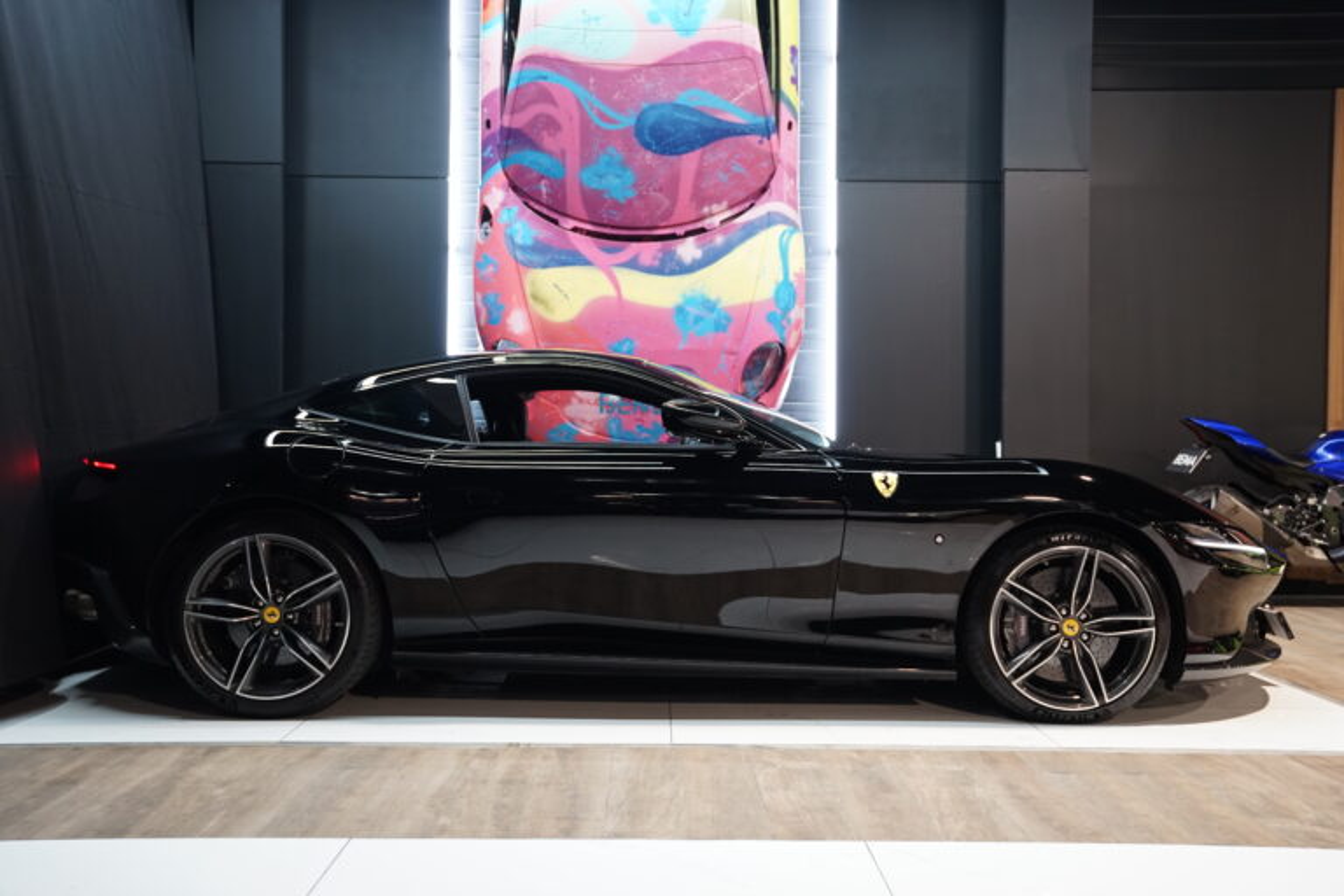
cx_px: 672
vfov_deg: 39.3
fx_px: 1254
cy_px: 448
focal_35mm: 34
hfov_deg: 56.4
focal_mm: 33.6
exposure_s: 1/60
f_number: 2.8
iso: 1250
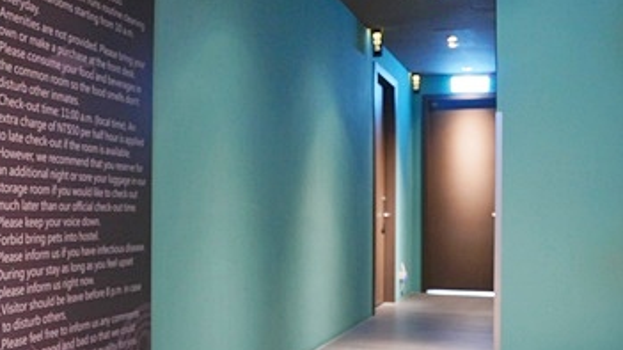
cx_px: 286
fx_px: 710
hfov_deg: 47.3
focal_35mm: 43
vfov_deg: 27.6
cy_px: 207
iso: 1250
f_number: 4
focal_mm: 18
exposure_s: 1/10
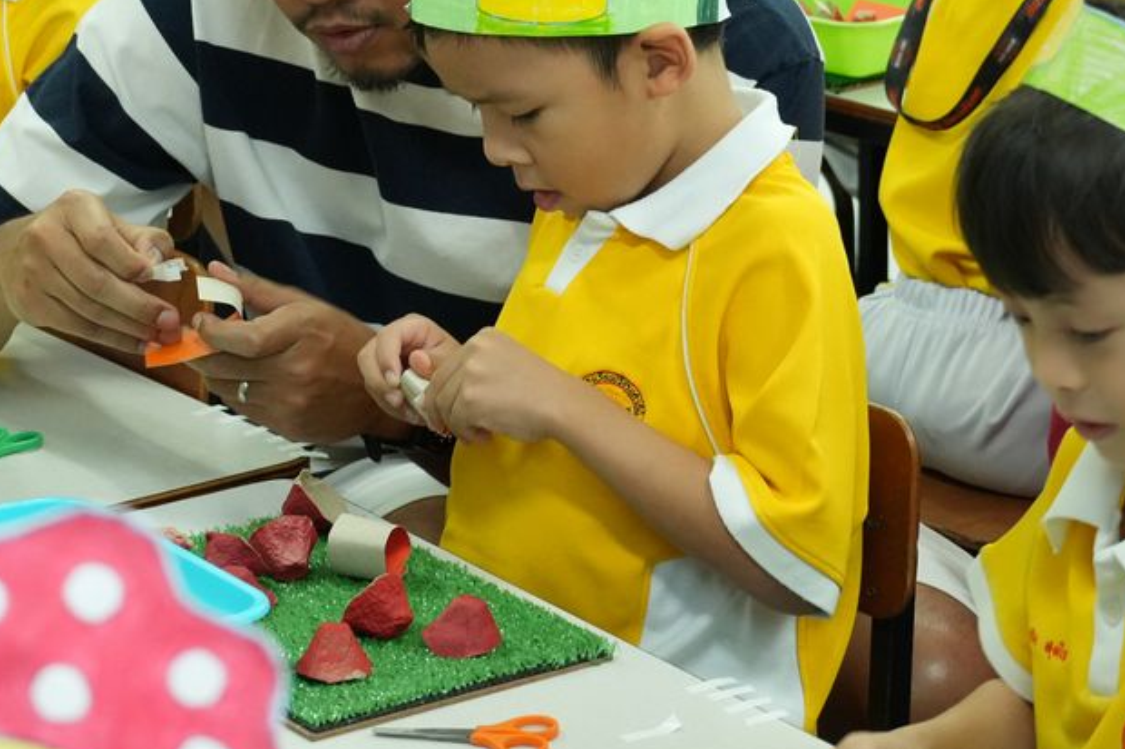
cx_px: 427
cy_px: 151
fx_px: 3996
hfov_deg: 16.0
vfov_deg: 10.7
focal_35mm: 128
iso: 3200
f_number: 5
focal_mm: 47
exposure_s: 1/50
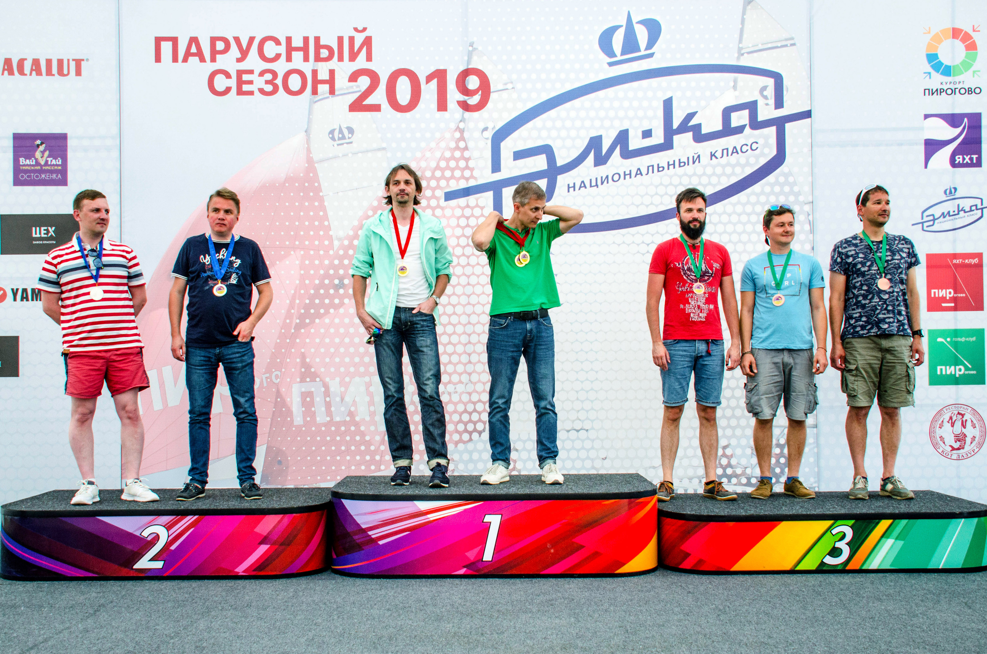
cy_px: 327
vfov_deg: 36.7
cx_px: 494
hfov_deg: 53.2
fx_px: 985
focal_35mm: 36
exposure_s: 1/125
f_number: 5.6
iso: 400
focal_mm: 24
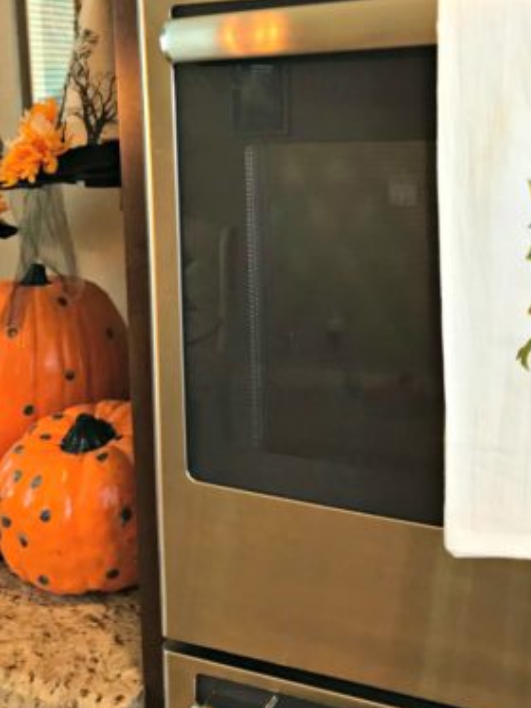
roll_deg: +3.0
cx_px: 336
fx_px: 920
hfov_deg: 32.0
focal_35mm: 45
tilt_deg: -5.7
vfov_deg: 41.2
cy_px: 203
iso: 40
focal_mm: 3.99
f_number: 1.8
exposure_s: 1/20
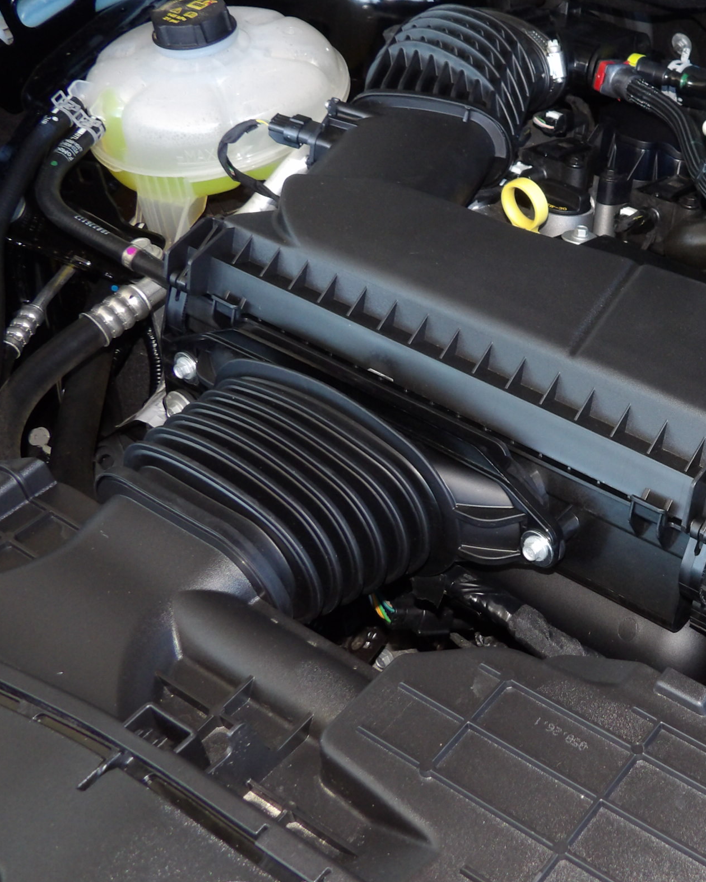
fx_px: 1384
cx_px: 689
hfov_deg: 27.2
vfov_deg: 35.2
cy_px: 351
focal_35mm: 53
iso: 200
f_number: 3.6
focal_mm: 5.9
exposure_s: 1/32
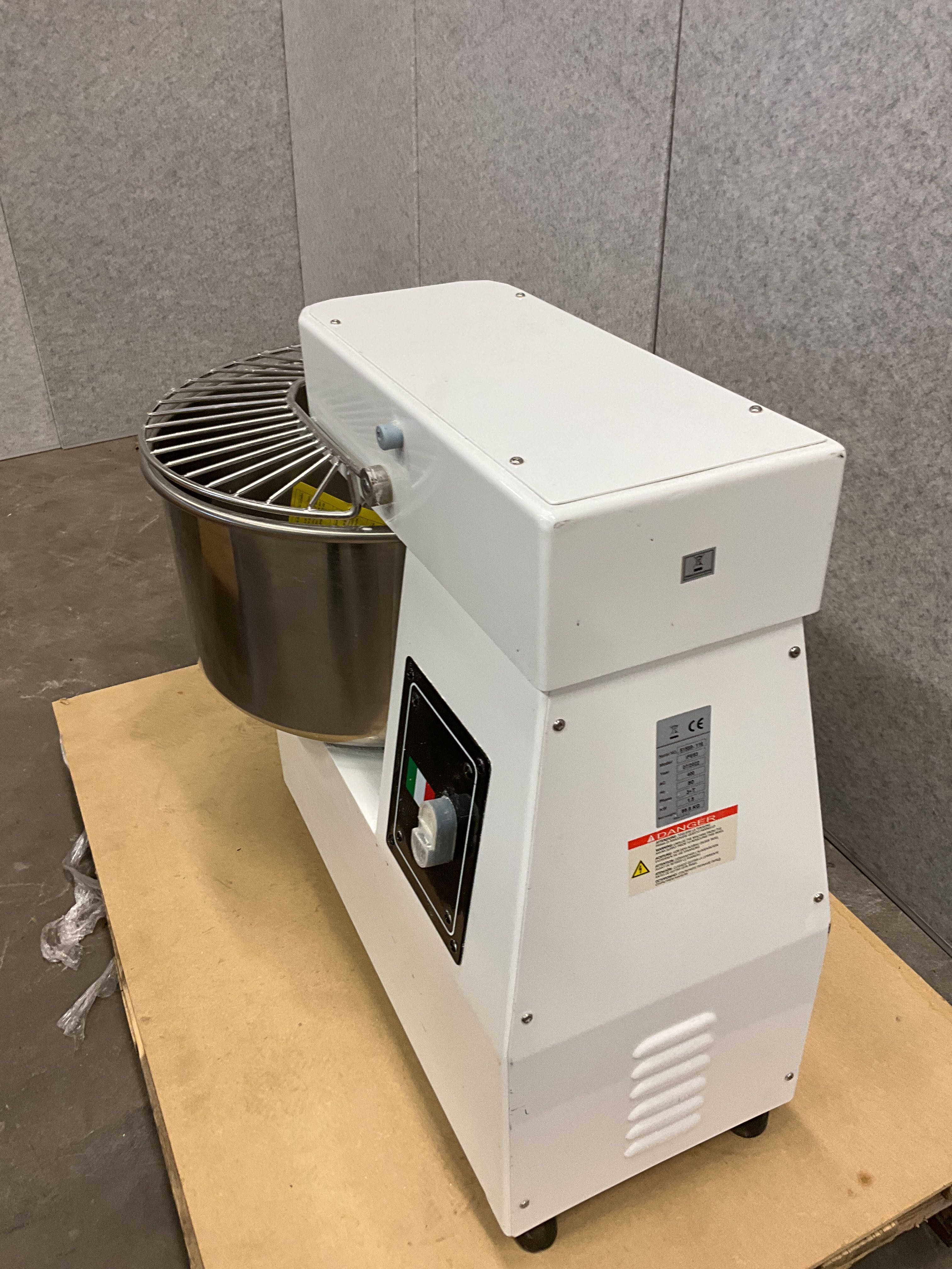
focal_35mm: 29
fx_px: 1063
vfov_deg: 61.7
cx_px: 476
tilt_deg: -31.4
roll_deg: +1.0
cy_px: 634
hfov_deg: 48.2
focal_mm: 3
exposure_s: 1/61
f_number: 1.8
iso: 64
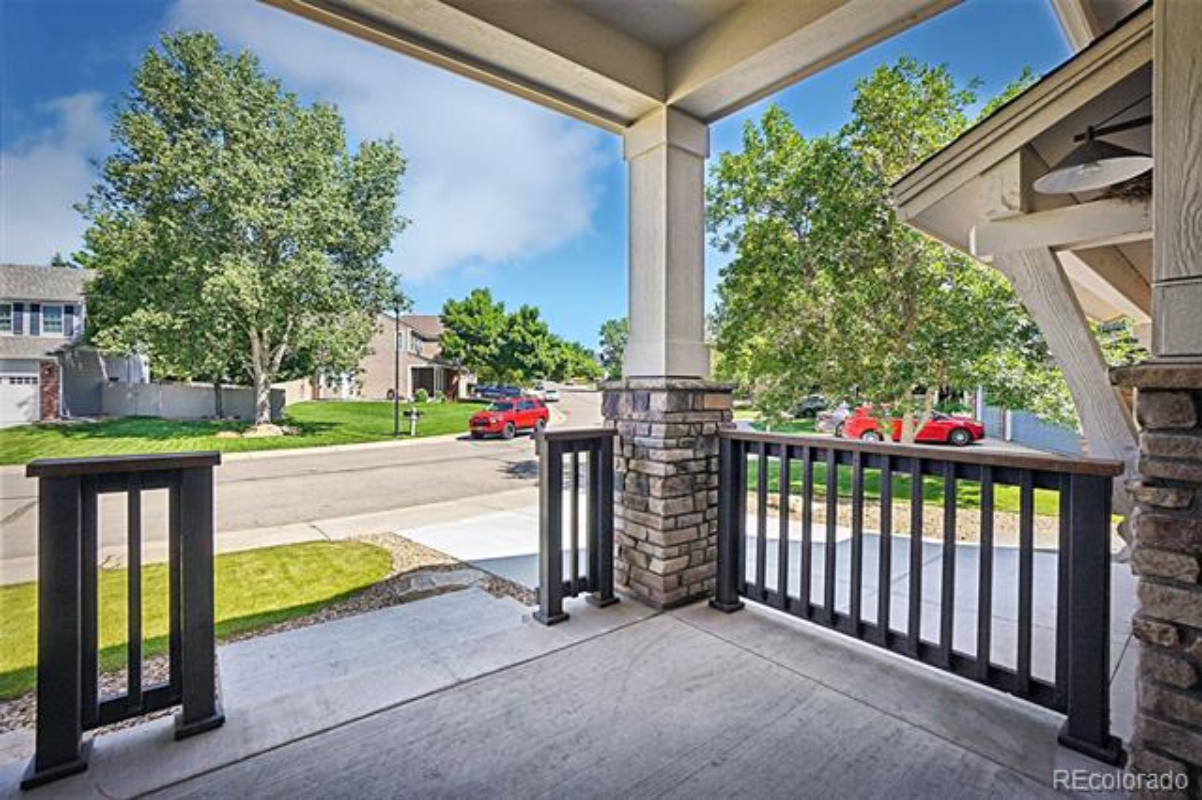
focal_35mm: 15
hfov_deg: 100.4
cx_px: 601
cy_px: 400
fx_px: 501
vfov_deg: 77.3
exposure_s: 1/125
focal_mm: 10
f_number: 8
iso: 100
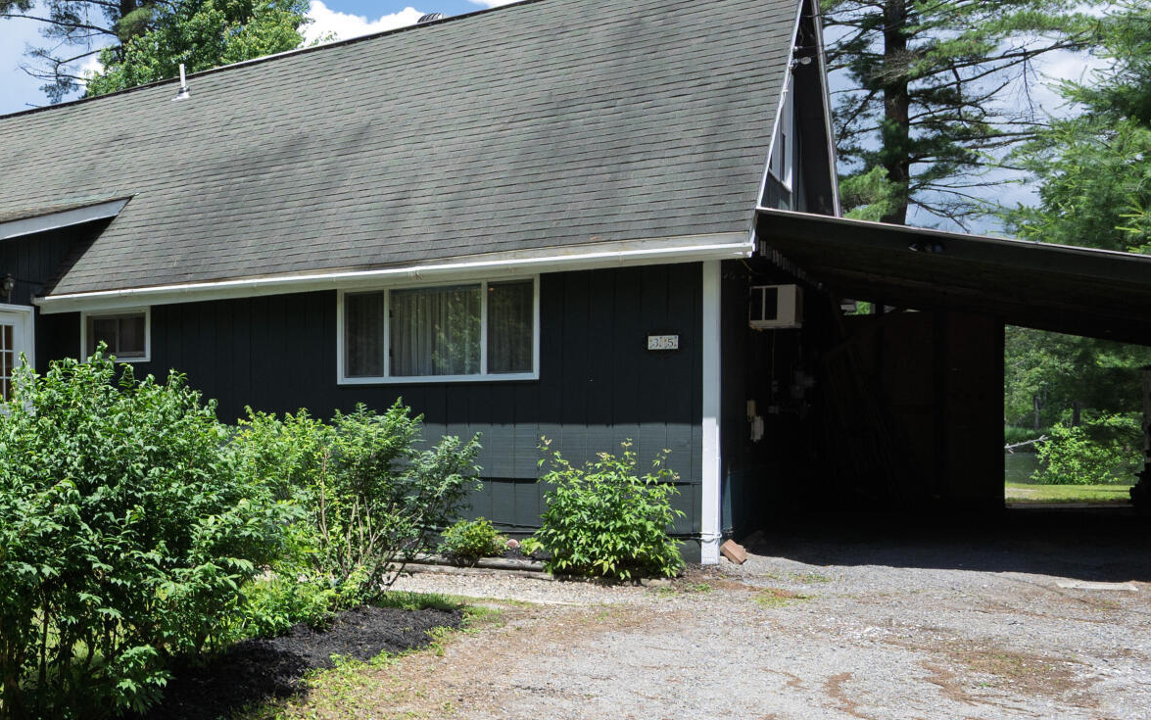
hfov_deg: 41.1
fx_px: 1264
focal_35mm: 40
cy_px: 436
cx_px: -60
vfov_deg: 31.7
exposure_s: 1/2000
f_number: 4.8
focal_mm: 15.5
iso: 400
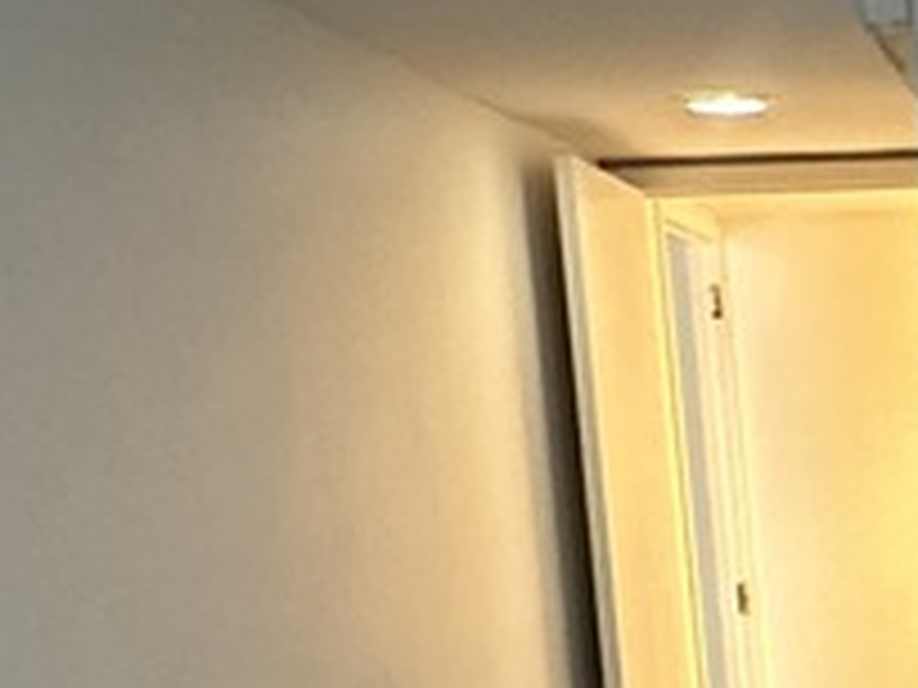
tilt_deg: -4.9
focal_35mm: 99
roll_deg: +3.5
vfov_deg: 14.8
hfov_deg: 16.2
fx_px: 2625
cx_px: 1724
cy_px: 643
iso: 500
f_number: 2.2
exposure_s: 1/60
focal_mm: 2.22
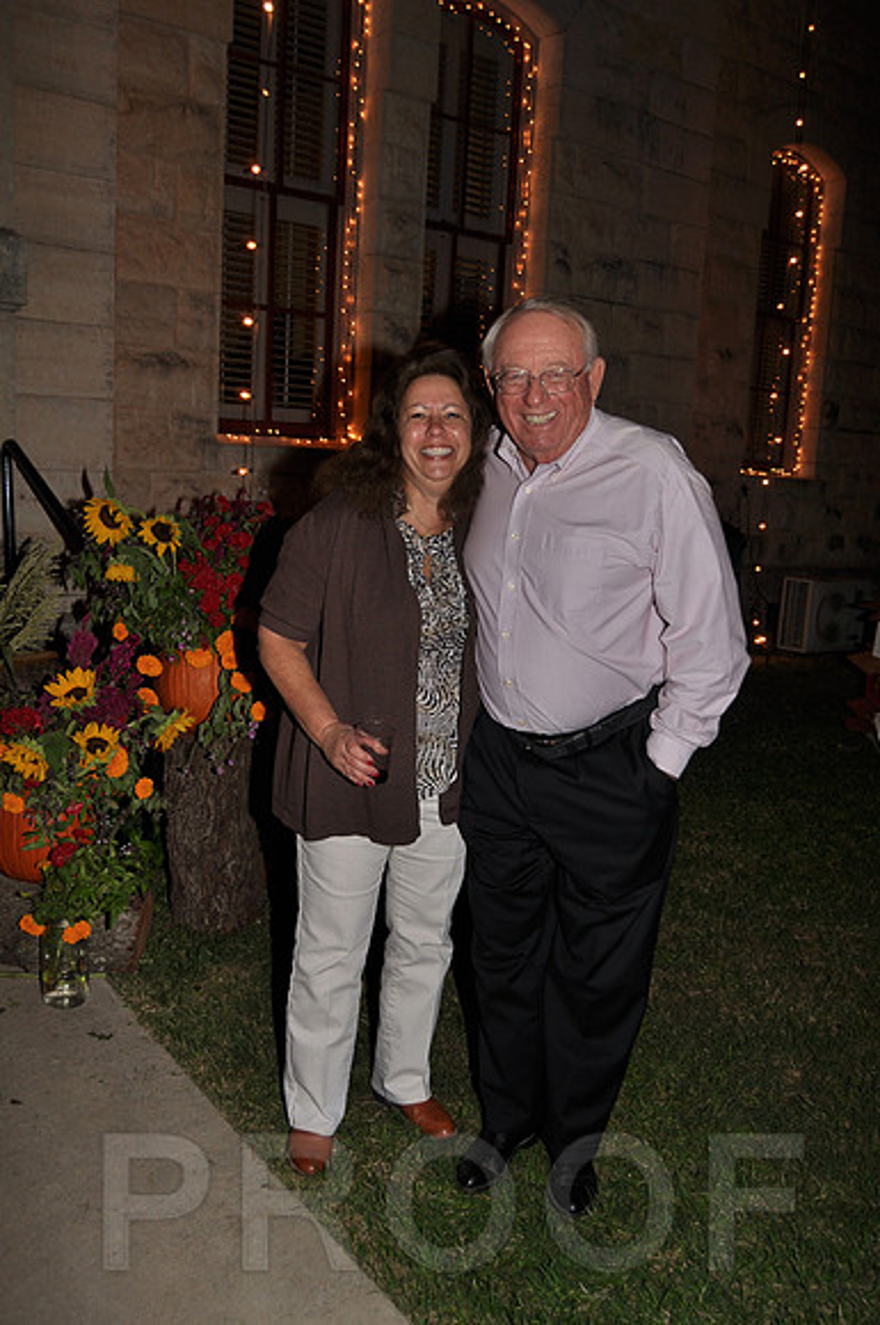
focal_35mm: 33
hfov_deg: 39.9
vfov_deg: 57.3
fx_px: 1214
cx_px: 440
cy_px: 662
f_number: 4
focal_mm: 22
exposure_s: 1/60
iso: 250
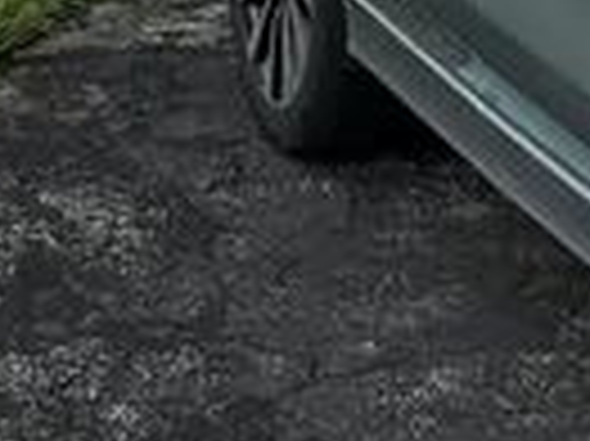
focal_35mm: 188
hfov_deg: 10.5
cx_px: 446
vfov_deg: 7.4
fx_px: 3201
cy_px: -594
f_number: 1.78
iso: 80
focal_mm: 6.76
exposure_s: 1/2801
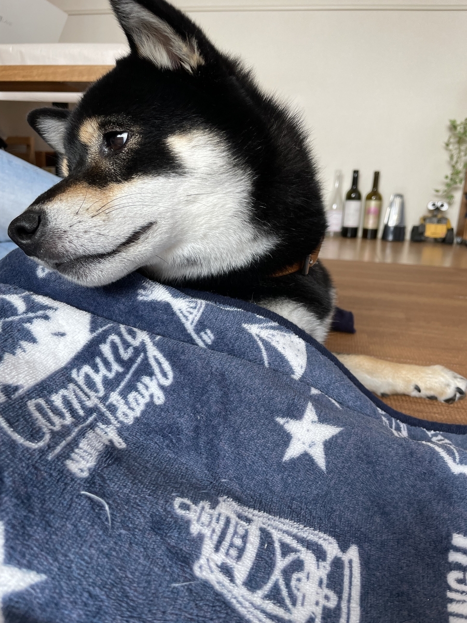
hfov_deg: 53.1
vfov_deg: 67.3
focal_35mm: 26
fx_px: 468
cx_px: 234
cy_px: 312
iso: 80
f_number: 1.6
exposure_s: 1/121
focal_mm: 4.2
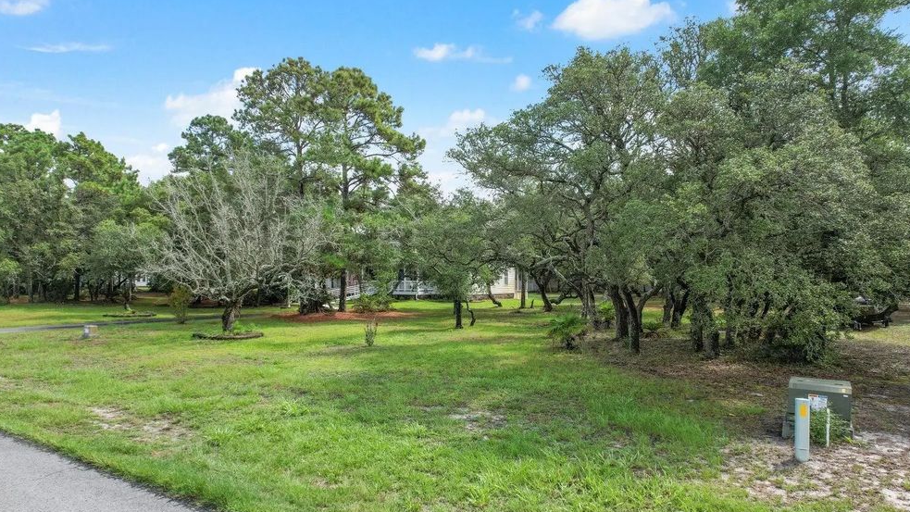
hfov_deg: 76.3
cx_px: 463
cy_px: 284
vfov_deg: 47.6
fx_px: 579
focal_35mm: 24
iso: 110
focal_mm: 8.38
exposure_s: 1/240
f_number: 2.8
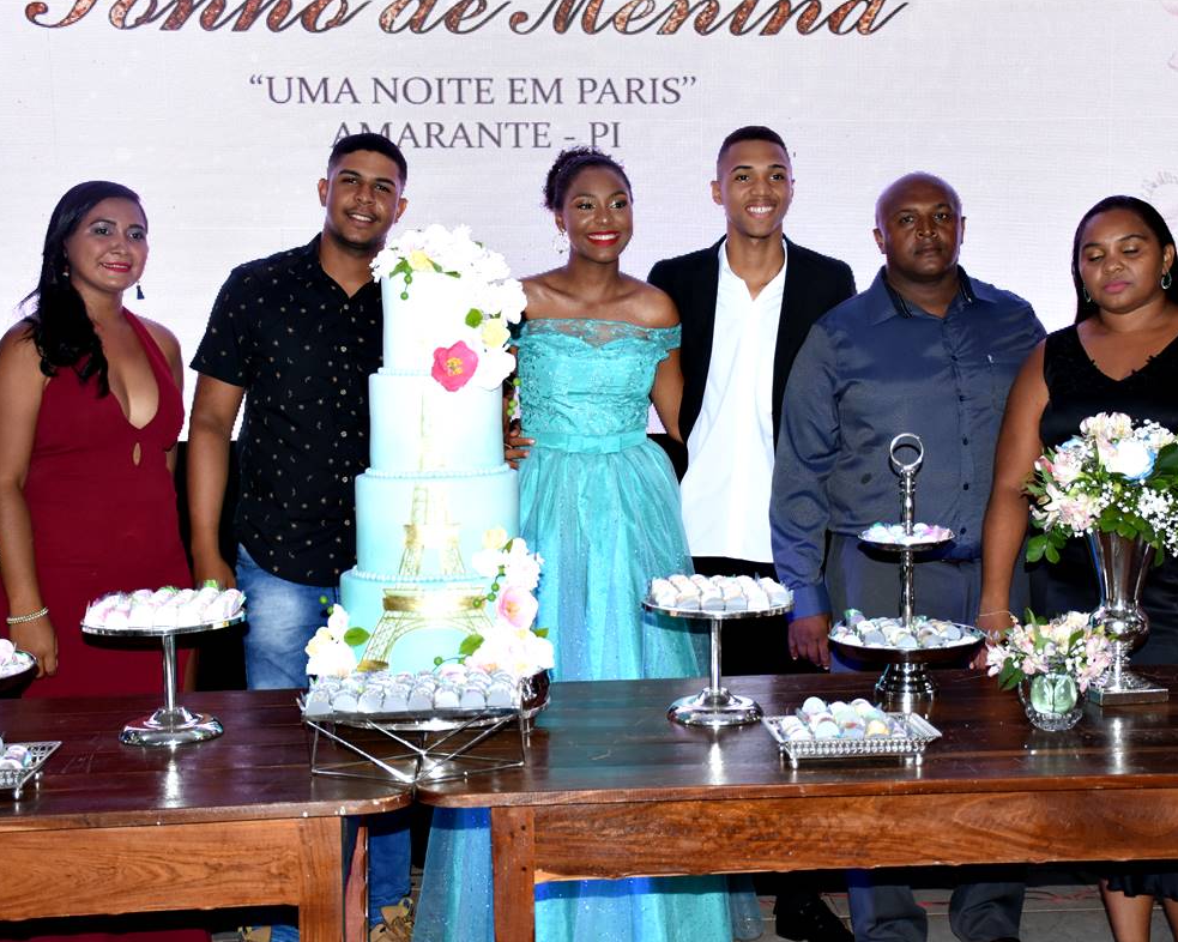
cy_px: 472
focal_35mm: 55
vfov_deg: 27.6
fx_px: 1917
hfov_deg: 34.1
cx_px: 654
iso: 1250
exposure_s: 1/80
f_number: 4
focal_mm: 32
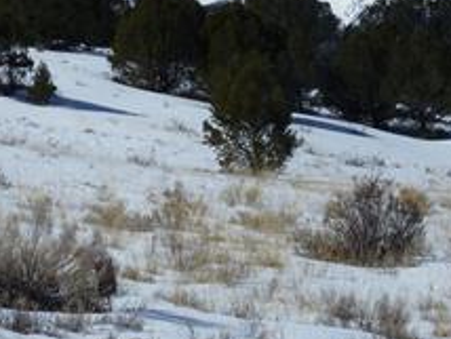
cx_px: 464
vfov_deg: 7.2
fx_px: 2687
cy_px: 0
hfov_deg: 9.5
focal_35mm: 206
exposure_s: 1/1600
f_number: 5
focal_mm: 12.5
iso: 100
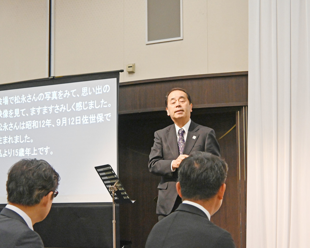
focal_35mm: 85
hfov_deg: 22.5
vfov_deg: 18.1
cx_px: 158
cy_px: 125
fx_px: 780
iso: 3200
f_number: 6.3
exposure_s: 1/100
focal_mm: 50
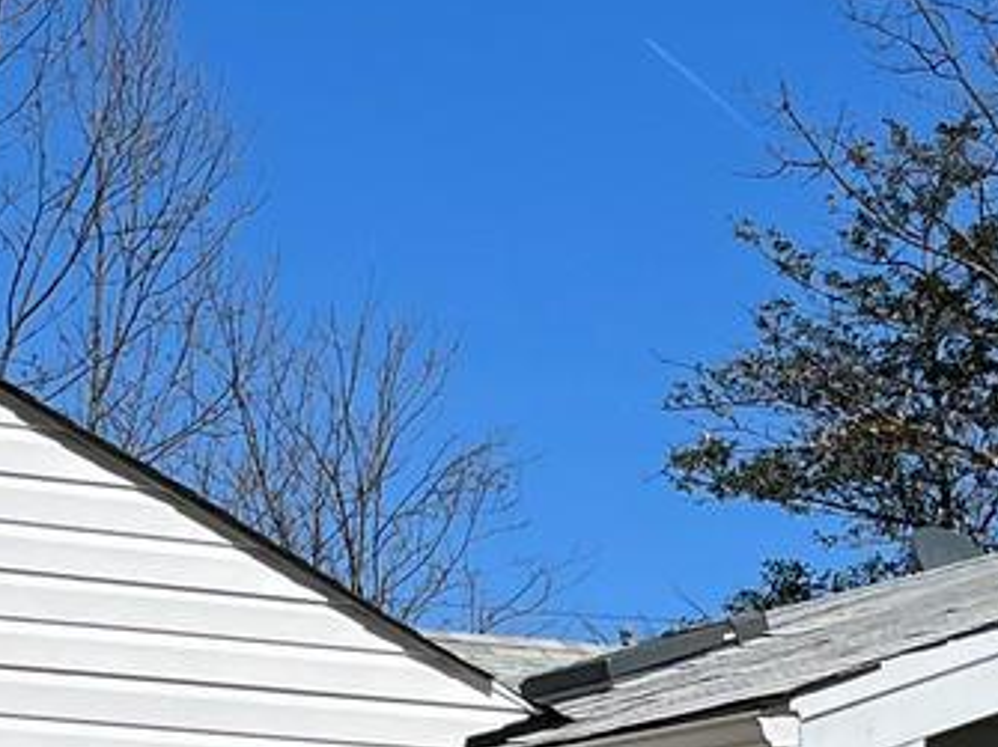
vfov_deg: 8.9
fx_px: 4582
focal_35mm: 159
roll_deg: -0.6
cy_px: 1396
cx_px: 256
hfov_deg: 12.4
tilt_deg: -2.2
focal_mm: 5.1
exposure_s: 1/5556
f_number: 1.6
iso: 50
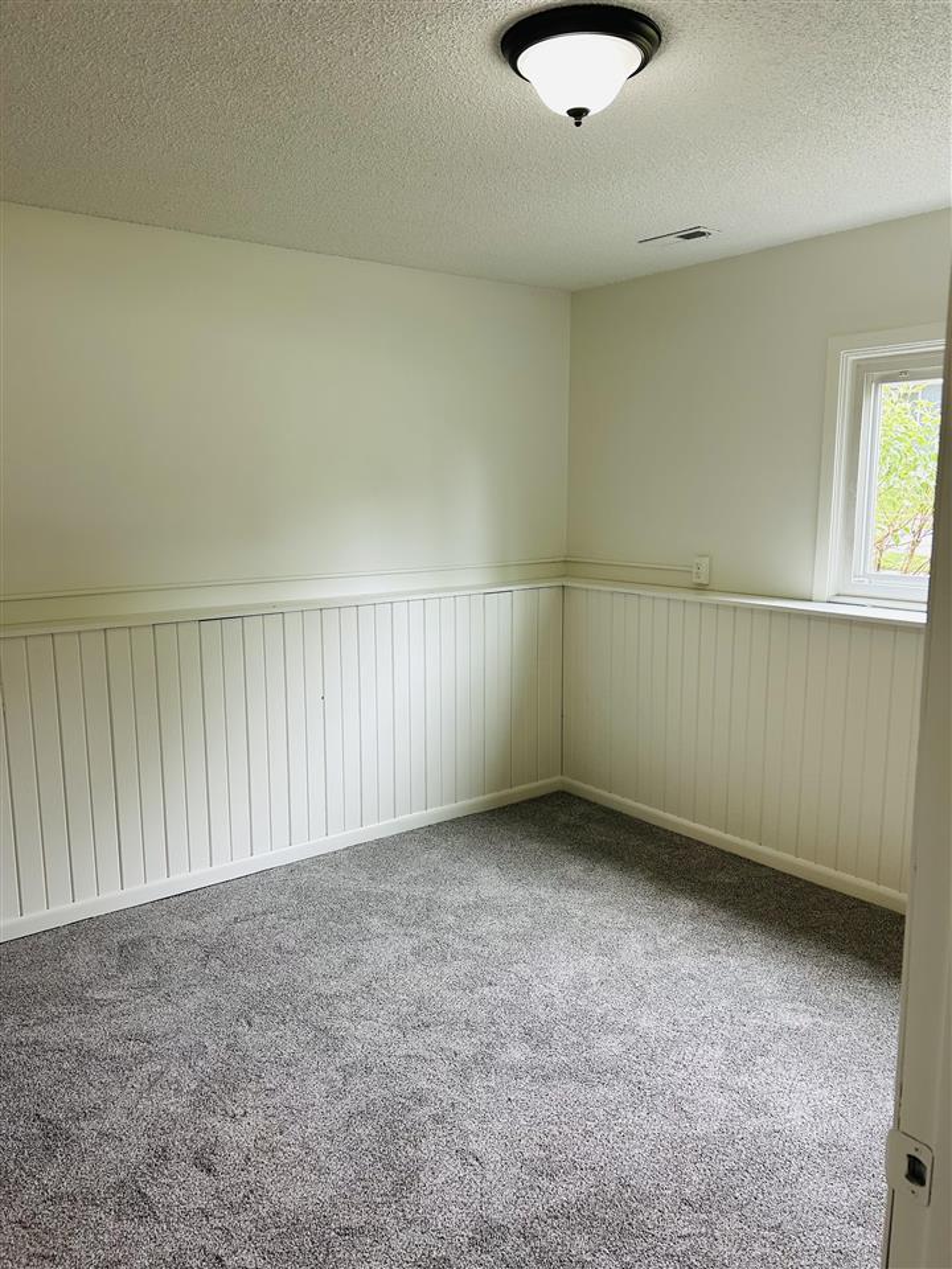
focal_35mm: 26
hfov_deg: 53.1
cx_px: 476
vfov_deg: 67.3
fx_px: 953
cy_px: 634
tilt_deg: -11.0
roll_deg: -0.1
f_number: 1.5
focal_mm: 5.7
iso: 100
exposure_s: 1/120
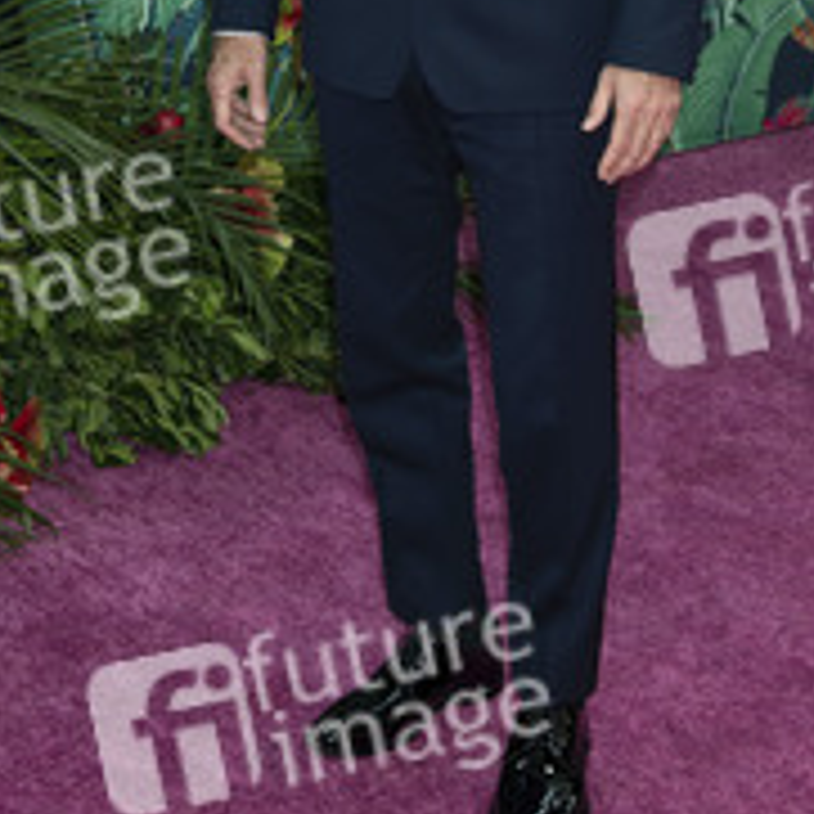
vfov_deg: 22.3
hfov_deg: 23.0
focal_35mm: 75
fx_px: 1995
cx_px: 452
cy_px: 36
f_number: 5.6
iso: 320
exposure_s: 1/200
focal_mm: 40
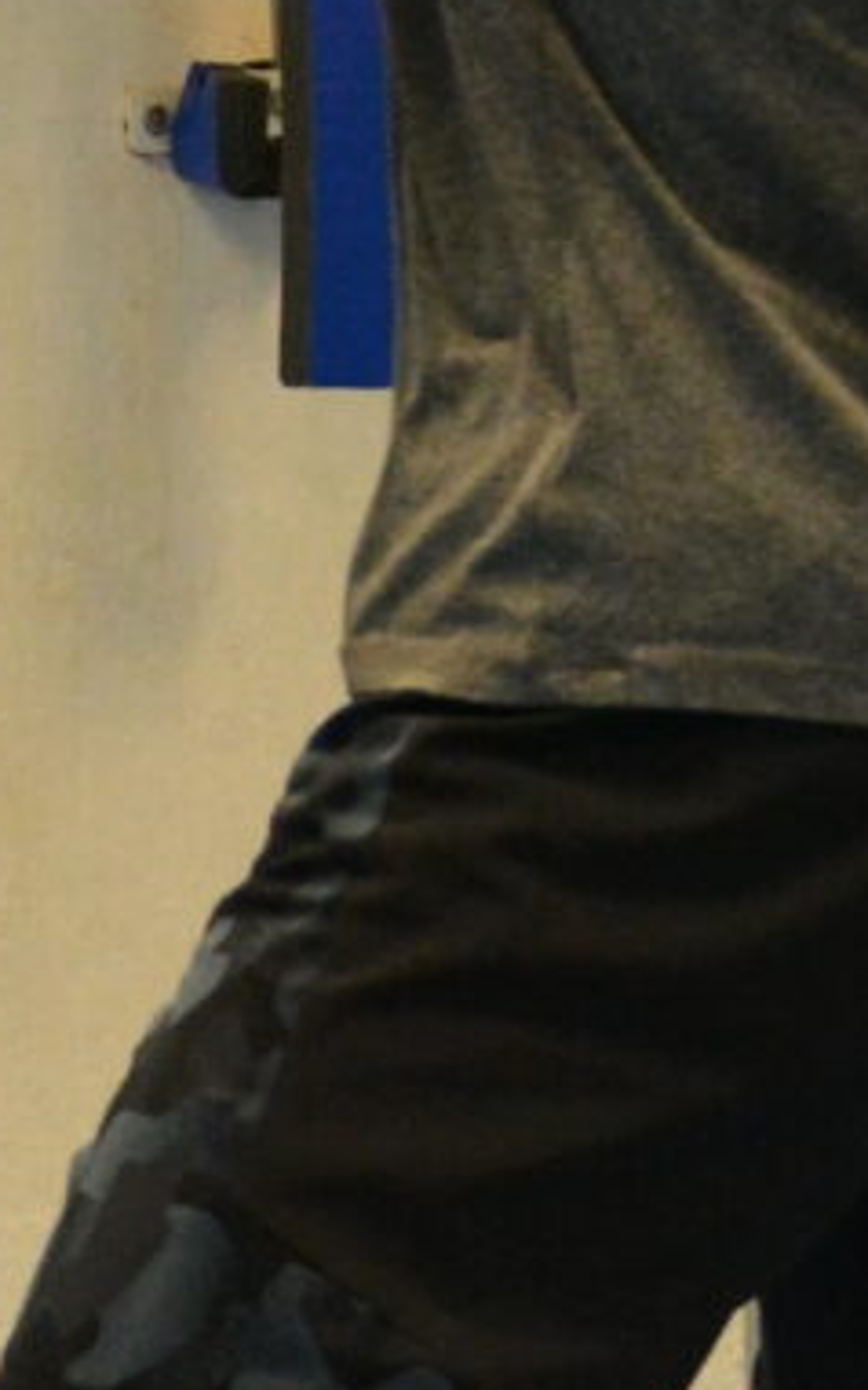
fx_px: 7005
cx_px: -1802
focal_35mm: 185
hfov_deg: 6.4
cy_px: 640
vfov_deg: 11.3
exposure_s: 1/200
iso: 1600
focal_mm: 18
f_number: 3.5
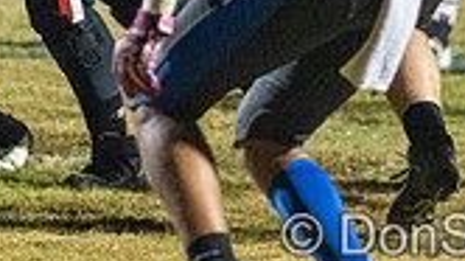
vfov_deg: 1.8
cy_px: -396
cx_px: 100
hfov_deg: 3.1
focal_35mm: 688
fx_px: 8475
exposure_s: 1/640
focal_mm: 146
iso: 10000
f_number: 2.8
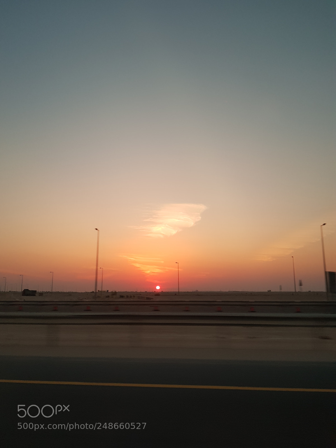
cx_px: 168
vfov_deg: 67.3
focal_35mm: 26
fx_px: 336
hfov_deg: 53.1
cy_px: 224
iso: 100
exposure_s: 1/100
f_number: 1.7
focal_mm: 4.2
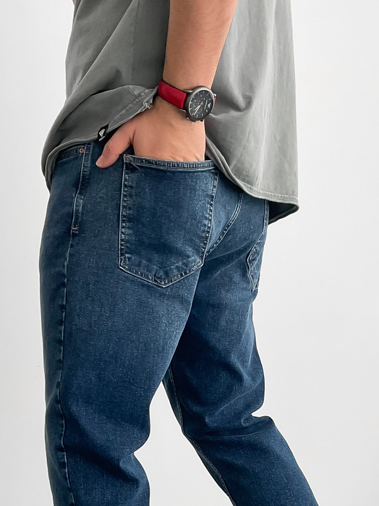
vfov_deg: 31.8
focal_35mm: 58
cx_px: 232
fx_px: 847
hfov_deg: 25.2
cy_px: 445
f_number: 1.8
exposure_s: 1/120
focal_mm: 3
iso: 32
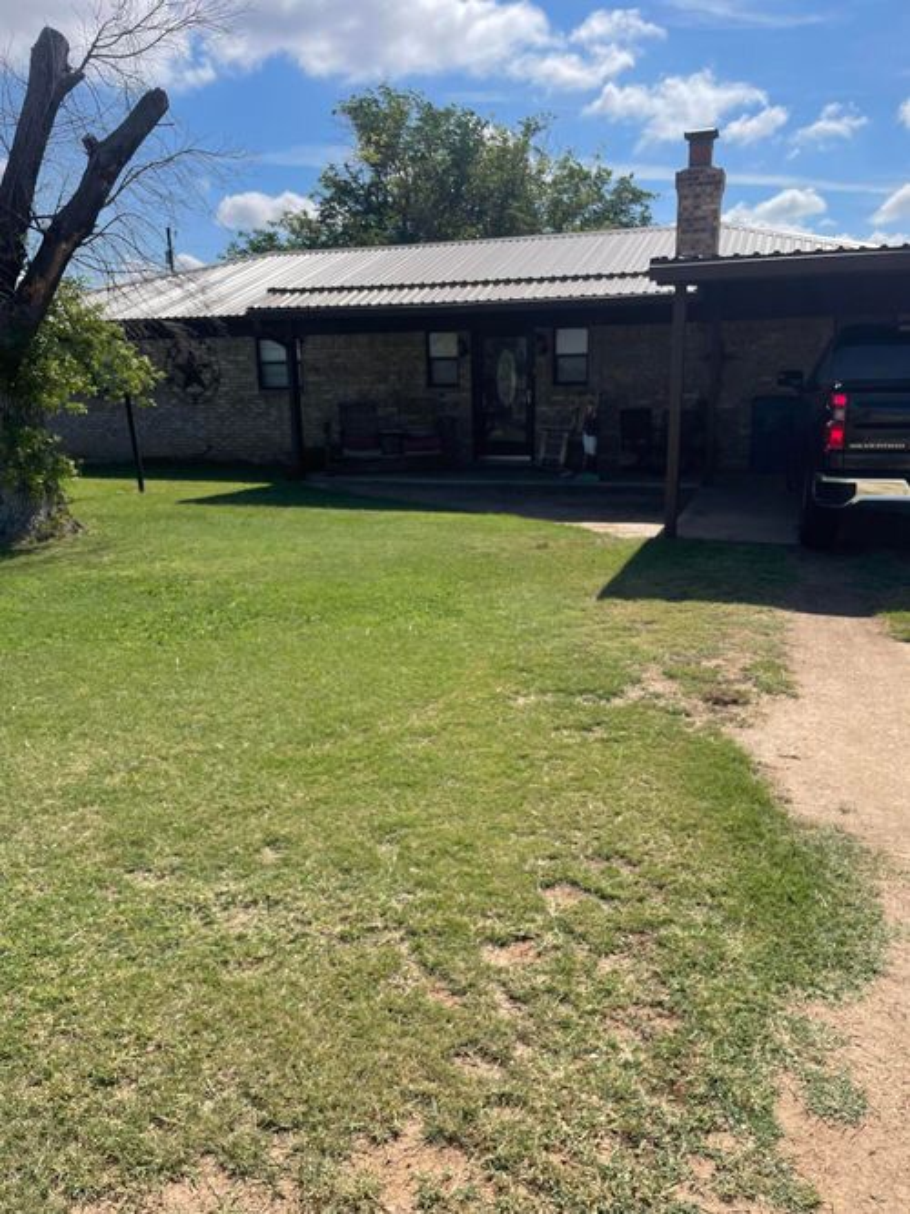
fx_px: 912
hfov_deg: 53.0
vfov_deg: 67.3
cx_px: 455
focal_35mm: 26
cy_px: 607
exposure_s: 1/7299
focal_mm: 4.2
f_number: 1.6
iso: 32
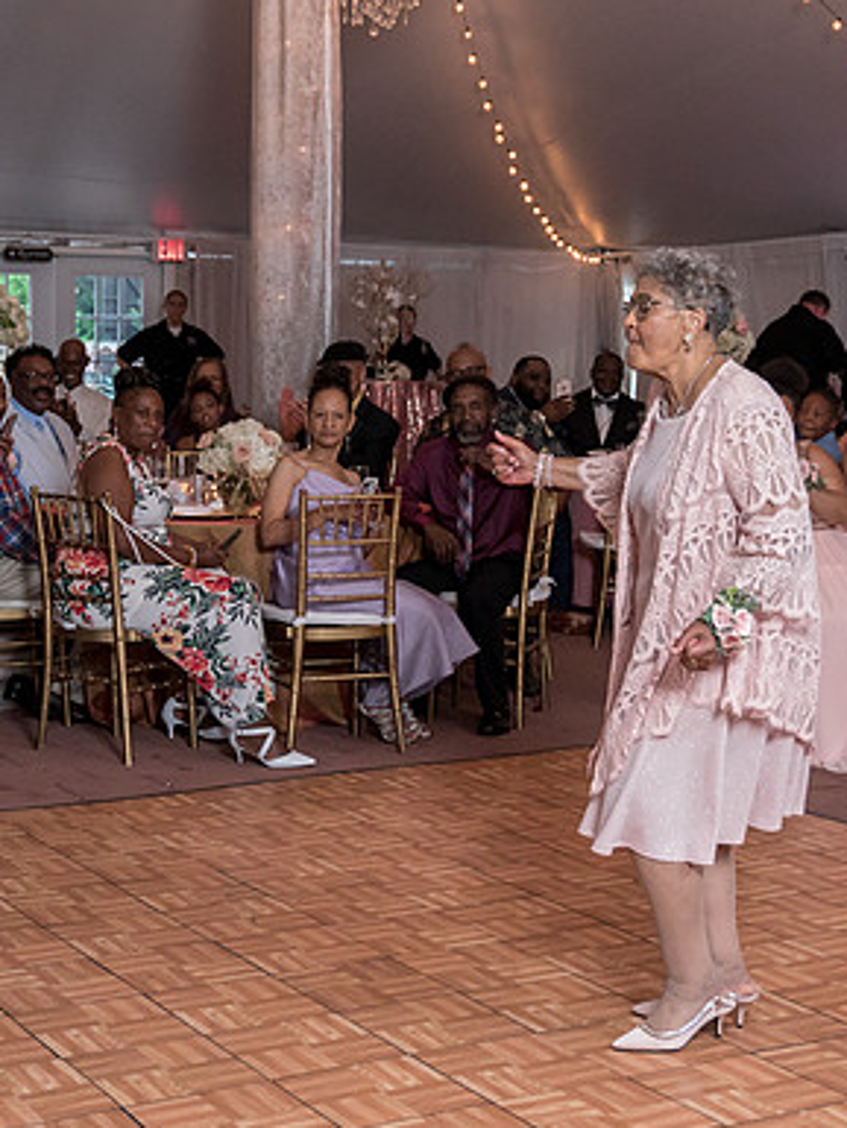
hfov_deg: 22.6
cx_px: 403
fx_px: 2119
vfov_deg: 29.8
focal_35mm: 65
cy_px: 471
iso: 2000
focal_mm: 32
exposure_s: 1/200
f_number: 4
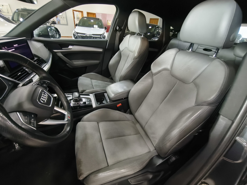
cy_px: 92
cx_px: 124
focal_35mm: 15
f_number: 2.2
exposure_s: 1/20
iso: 1600
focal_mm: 1.91
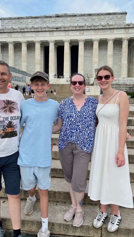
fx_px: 183
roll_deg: +0.1
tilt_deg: -5.7
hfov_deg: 40.2
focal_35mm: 29
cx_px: 65
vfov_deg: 66.1
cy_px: 120
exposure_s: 1/2967
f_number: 1.6
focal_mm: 5.1
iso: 50
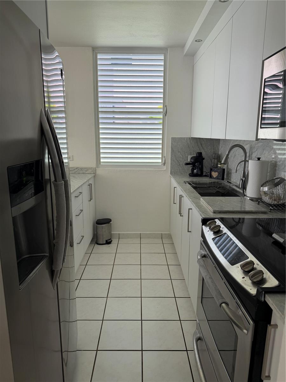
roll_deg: -0.9
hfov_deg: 56.8
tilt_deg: -12.4
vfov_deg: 71.6
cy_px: 191
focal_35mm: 24
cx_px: 143
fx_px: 264
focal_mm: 6.76
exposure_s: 1/207
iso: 64
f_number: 1.78
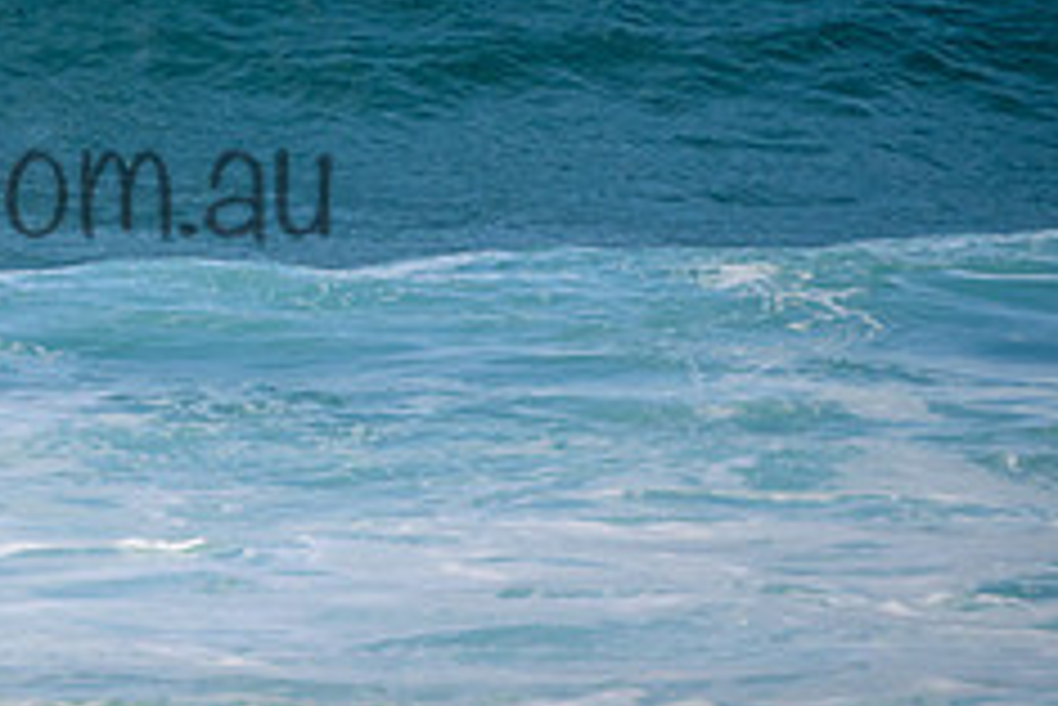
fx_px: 39933
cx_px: -400
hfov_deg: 1.5
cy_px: -8
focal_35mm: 1358
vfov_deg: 1.0
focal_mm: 400
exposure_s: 1/2000
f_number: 5.6
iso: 360
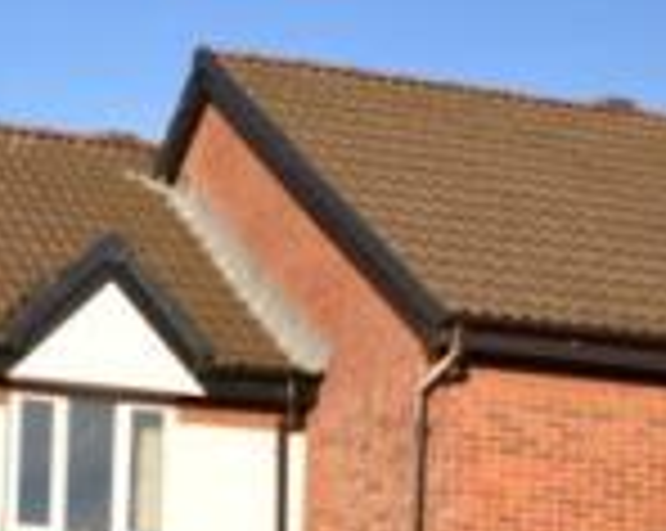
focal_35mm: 125
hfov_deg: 15.1
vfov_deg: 11.7
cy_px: 832
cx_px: -40
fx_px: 2461
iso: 100
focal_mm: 20
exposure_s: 1/200
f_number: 7.1
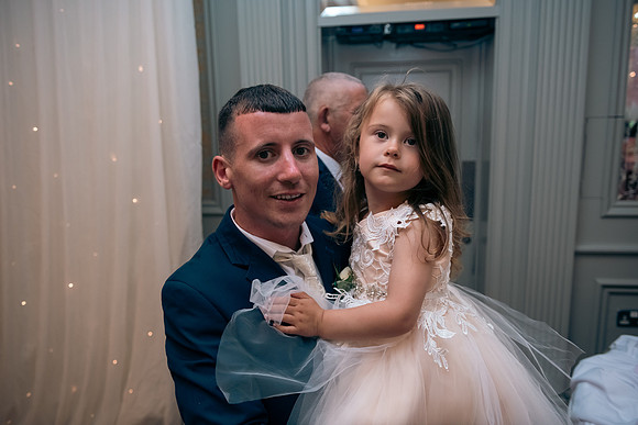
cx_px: 319
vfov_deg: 46.4
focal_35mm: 28
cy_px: 212
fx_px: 496
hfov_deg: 65.5
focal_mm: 28
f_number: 3.5
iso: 800
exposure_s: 1/160
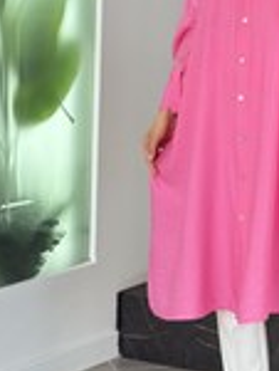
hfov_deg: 11.1
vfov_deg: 14.7
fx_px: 1415
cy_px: 28
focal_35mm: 132
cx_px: 294
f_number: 1.78
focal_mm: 6.76
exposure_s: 1/185
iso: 64
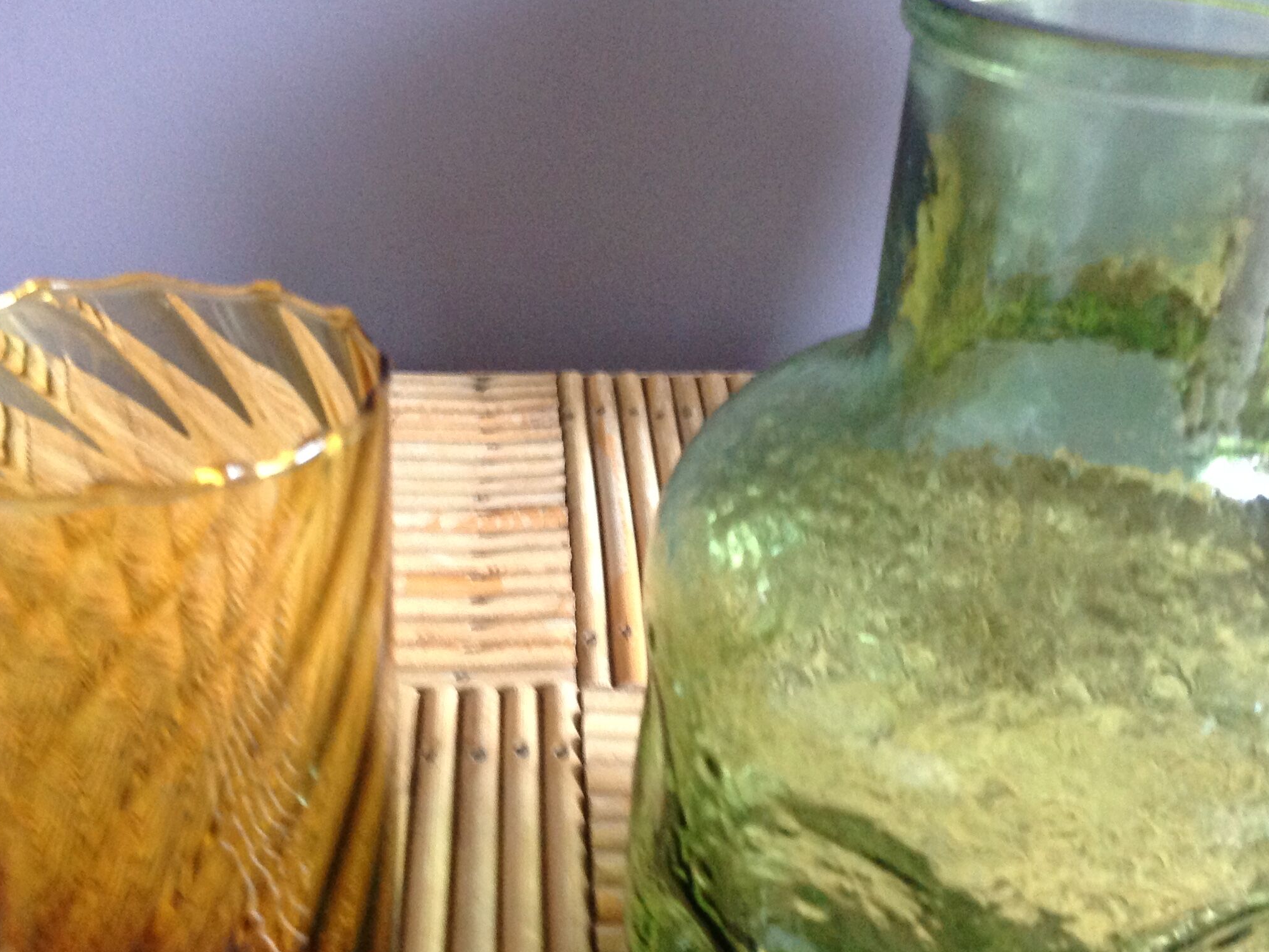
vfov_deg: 32.1
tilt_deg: -30.2
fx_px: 1650
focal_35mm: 45
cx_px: 608
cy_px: 538
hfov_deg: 42.1
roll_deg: -2.0
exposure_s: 1/15
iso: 320
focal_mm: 4.28
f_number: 2.4
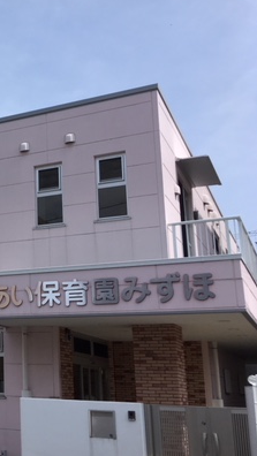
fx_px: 617
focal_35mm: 51
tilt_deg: +12.2
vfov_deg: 40.6
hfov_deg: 21.0
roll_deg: -1.8
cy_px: 229
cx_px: -95
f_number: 2.2
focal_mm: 4.15
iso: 25
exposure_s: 1/2262
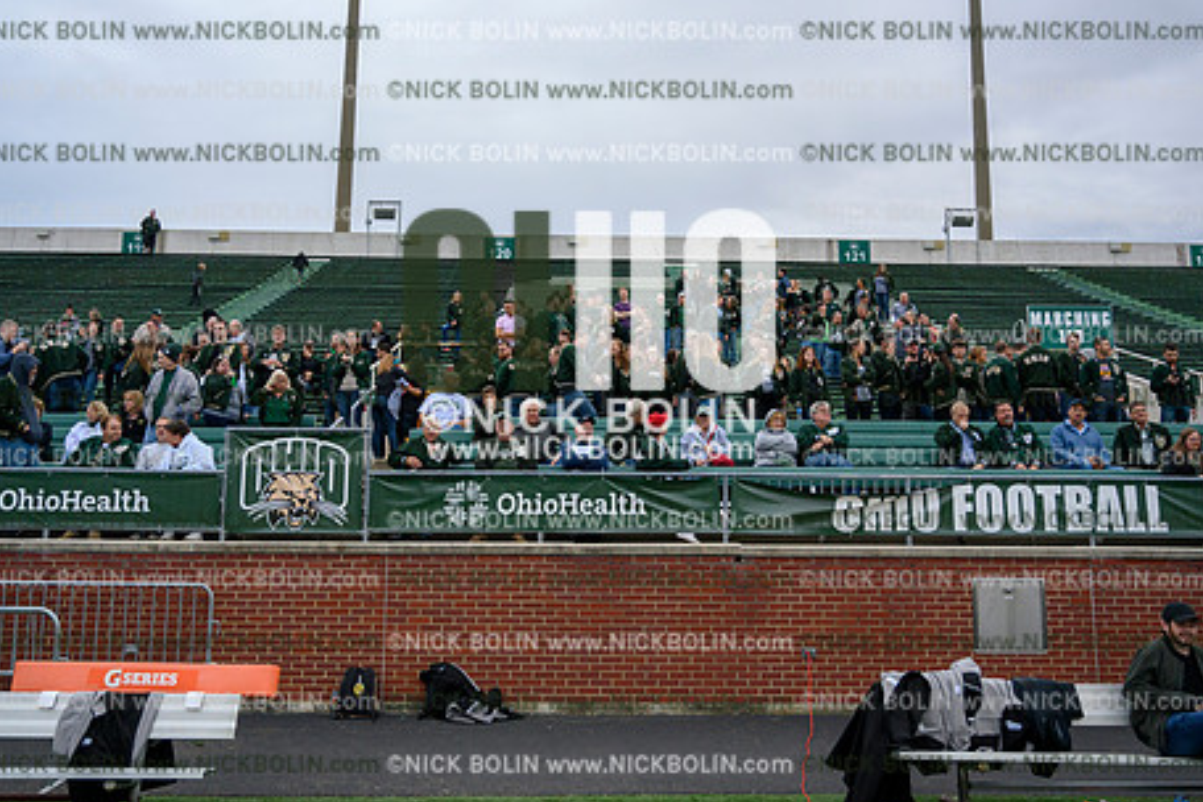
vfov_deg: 37.8
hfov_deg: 54.4
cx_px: 588
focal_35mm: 35
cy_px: 336
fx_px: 1169
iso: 2000
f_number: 4
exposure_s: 1/125
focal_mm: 27.5
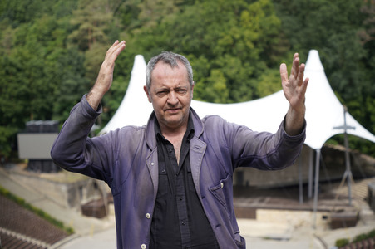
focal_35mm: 64
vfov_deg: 21.2
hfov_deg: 31.4
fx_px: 666
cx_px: 188
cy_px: 124
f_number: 4
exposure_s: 1/400
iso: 100
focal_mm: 64
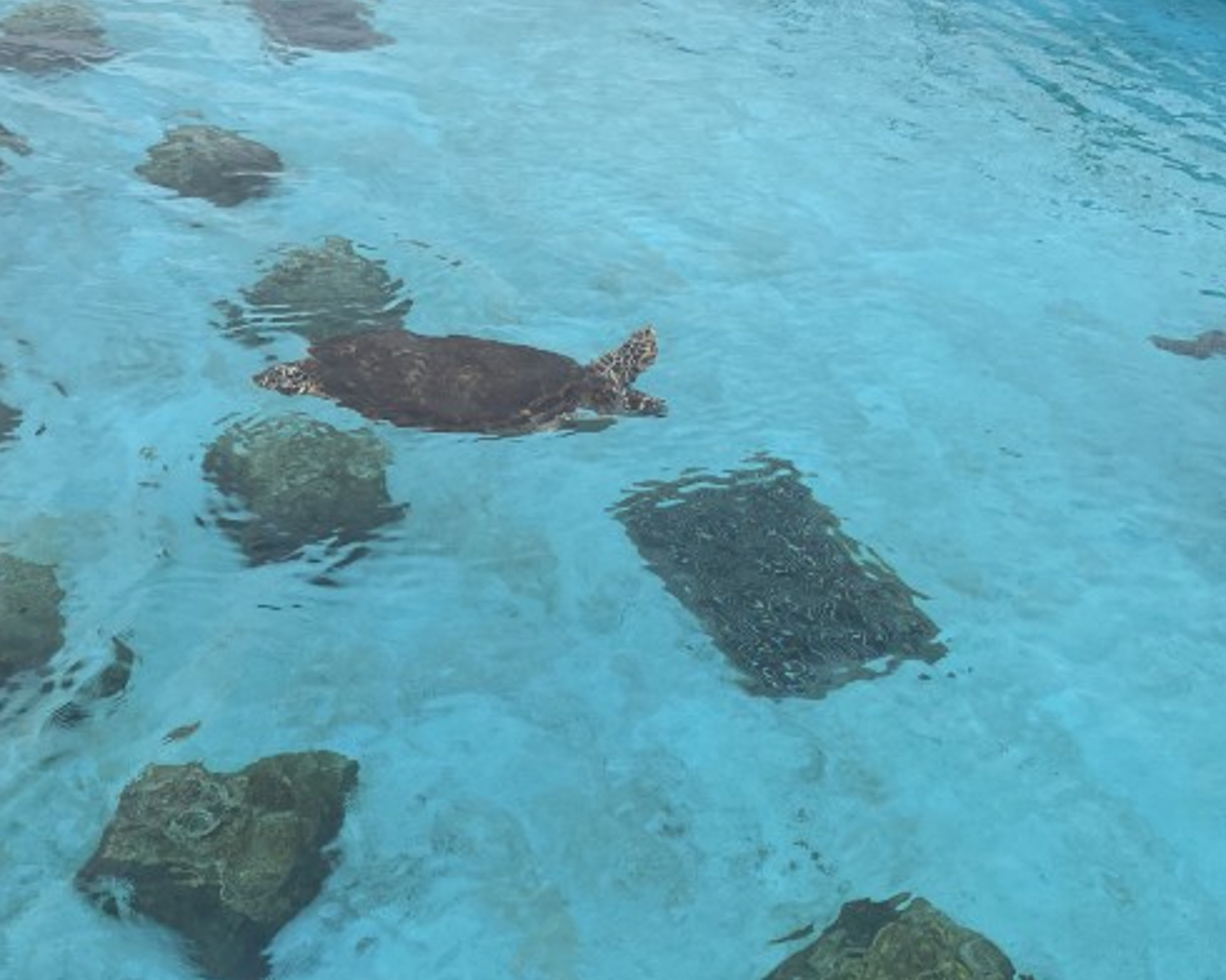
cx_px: 438
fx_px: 1923
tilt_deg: -23.3
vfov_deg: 28.4
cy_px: 318
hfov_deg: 35.1
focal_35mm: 53
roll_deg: -1.1
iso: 32
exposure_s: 1/2817
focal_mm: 4.2
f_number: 1.6
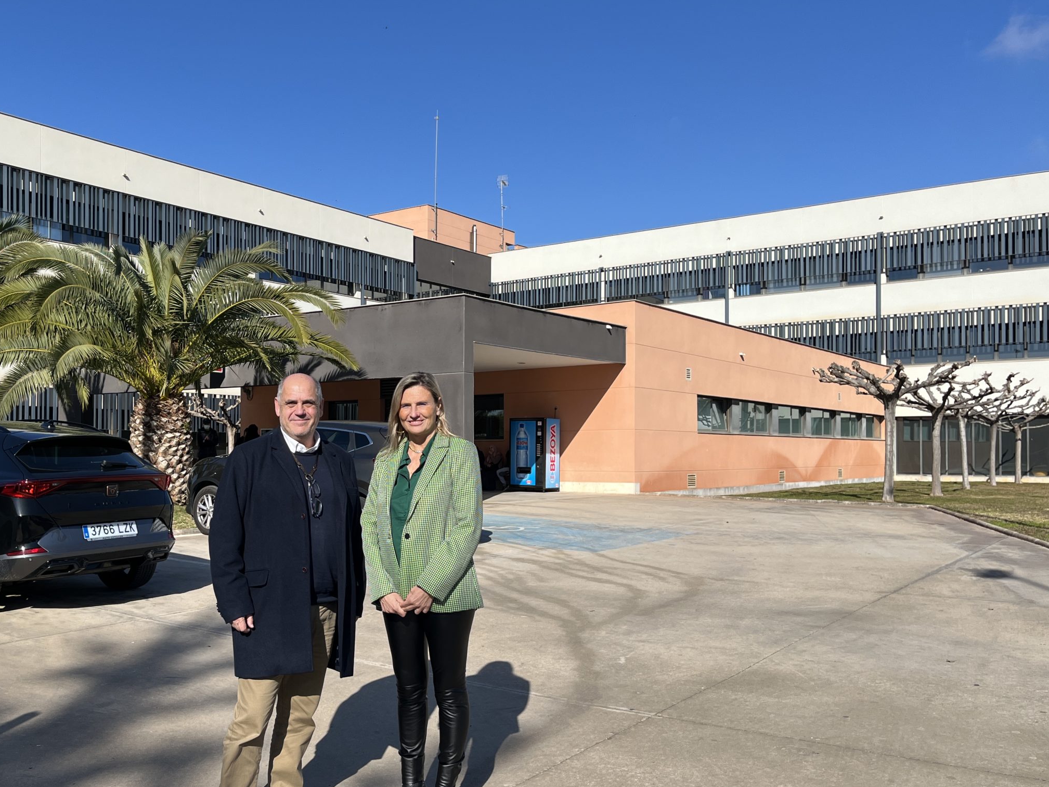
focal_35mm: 33
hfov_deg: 55.0
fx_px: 1000
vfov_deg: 42.9
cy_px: 428
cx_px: 428
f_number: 1.6
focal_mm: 5.1
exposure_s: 1/4484
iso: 50
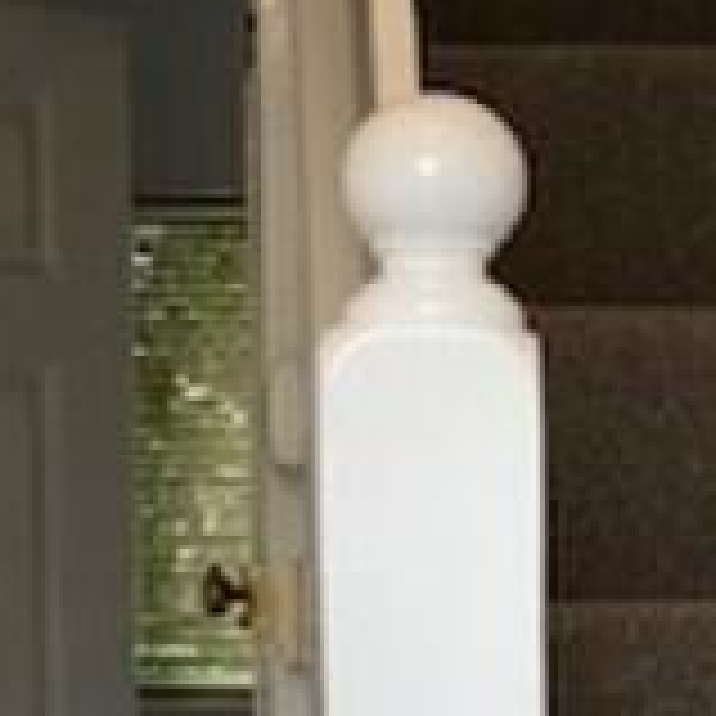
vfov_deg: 10.6
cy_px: 1112
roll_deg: +1.2
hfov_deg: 11.0
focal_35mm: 159
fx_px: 3721
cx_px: 477
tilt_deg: -6.7
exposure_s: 1/50
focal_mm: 3.99
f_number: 1.8
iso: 25
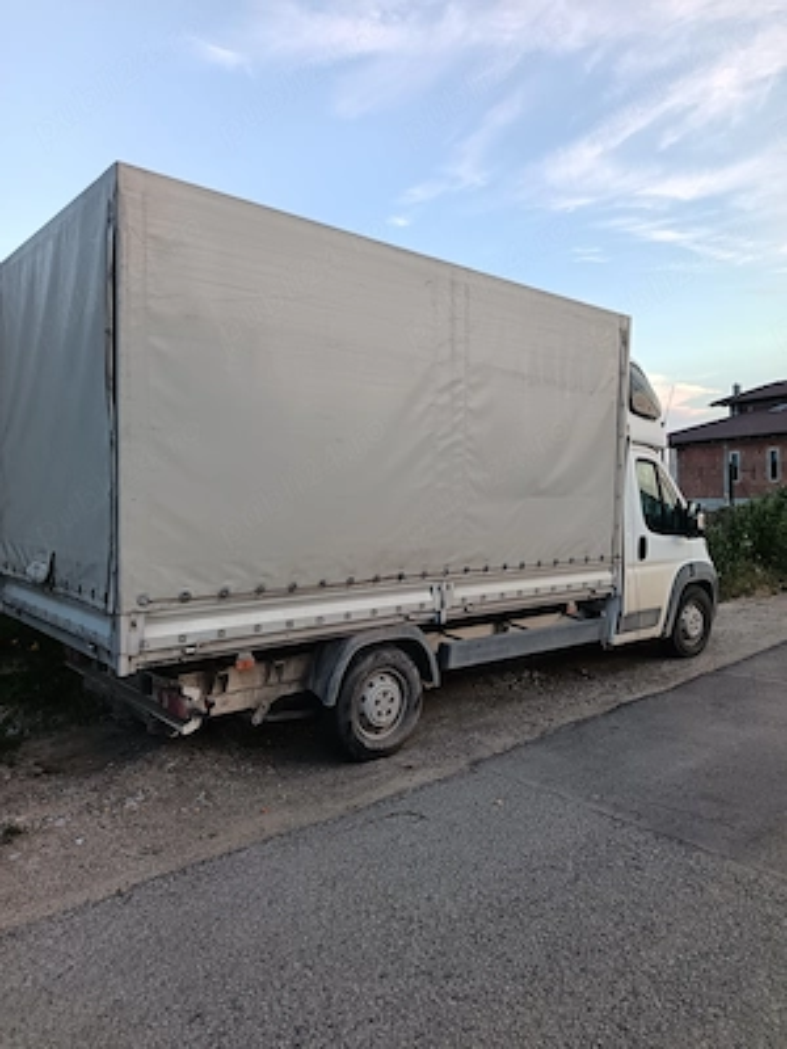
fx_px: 728
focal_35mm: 24
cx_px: 394
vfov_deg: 71.6
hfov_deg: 56.8
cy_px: 524
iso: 363
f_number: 1.75
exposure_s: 1/100
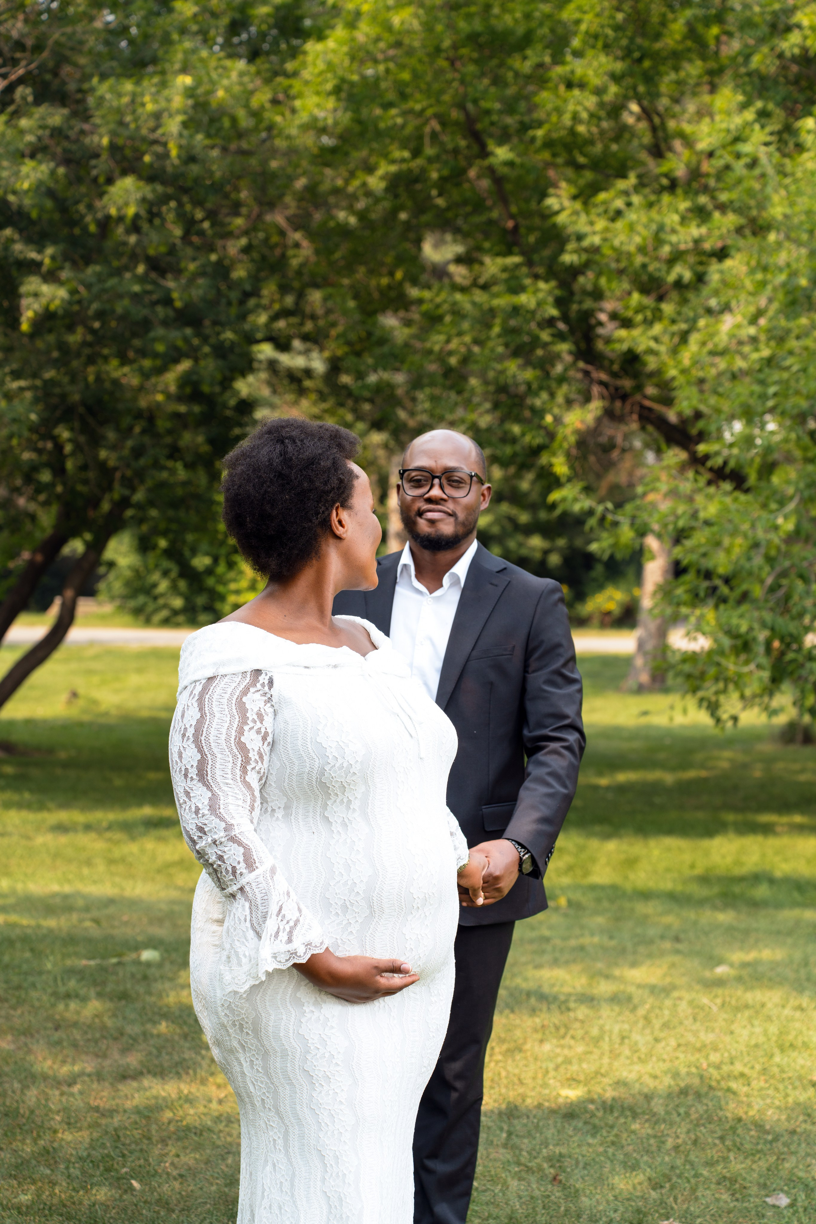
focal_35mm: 75
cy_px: 612
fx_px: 2550
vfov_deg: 27.0
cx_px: 408
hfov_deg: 18.2
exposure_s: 1/200
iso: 100
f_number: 5
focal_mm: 75
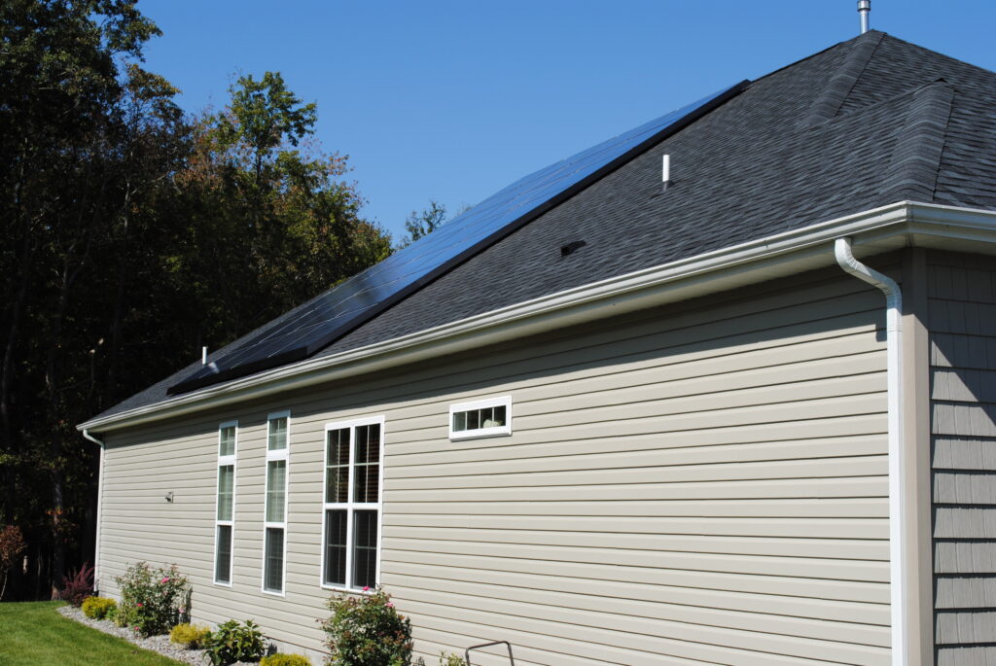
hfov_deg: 37.8
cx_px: 498
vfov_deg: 25.8
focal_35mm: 52
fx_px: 1454
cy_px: 333
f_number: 10
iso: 100
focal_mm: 35
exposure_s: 1/200
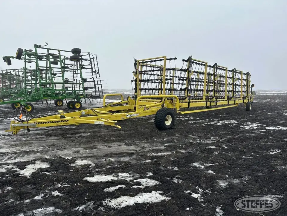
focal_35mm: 24
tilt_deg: -3.5
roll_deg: -0.4
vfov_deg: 56.8
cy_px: 108
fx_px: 199
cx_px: 144
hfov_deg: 71.6
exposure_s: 1/724
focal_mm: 6.86
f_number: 1.78
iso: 80
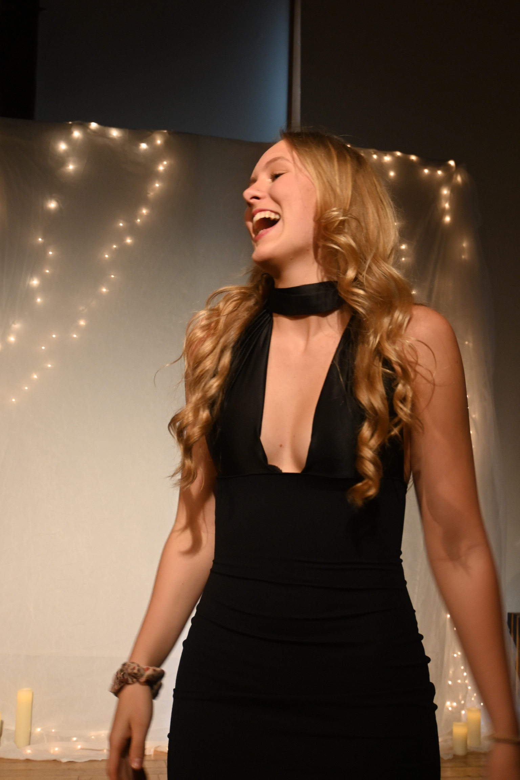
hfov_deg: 28.5
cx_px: 260
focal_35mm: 47
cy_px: 390
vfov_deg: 41.7
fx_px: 1024
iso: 720
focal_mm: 31.5
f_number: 5
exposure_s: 1/125
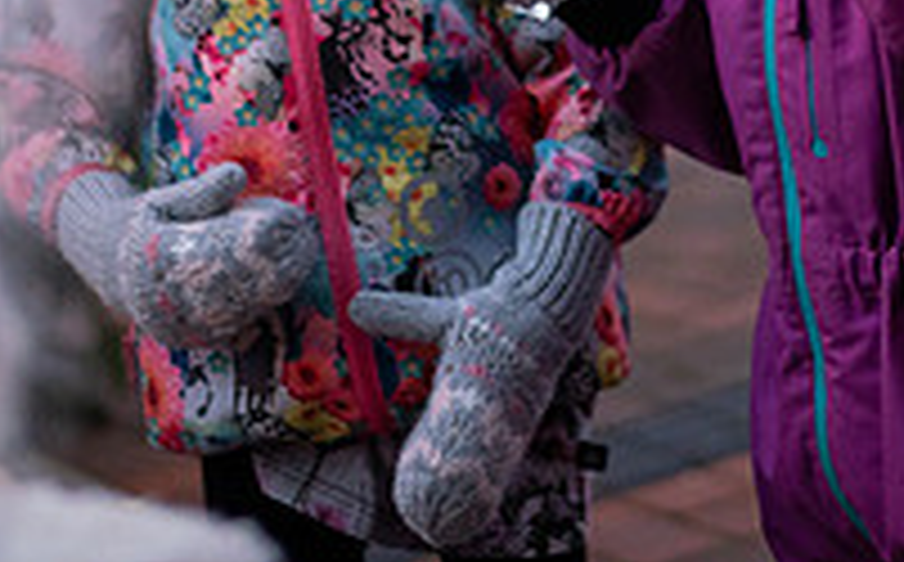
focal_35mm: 120
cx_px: 609
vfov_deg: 10.3
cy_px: -445
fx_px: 2952
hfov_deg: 17.4
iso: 1600
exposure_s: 1/200
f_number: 1.4
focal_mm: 35
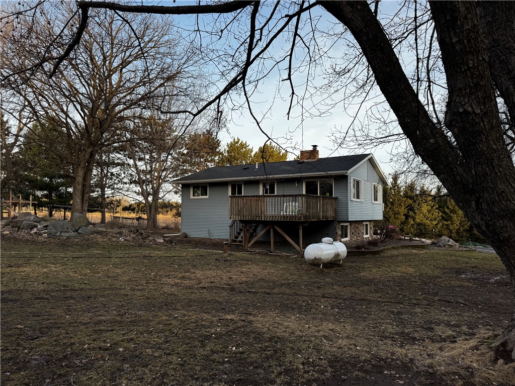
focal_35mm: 24
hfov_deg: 71.6
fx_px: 357
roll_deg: -0.8
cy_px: 193
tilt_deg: +2.8
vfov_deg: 56.8
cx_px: 258
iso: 80
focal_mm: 6.76
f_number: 1.78
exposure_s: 1/864
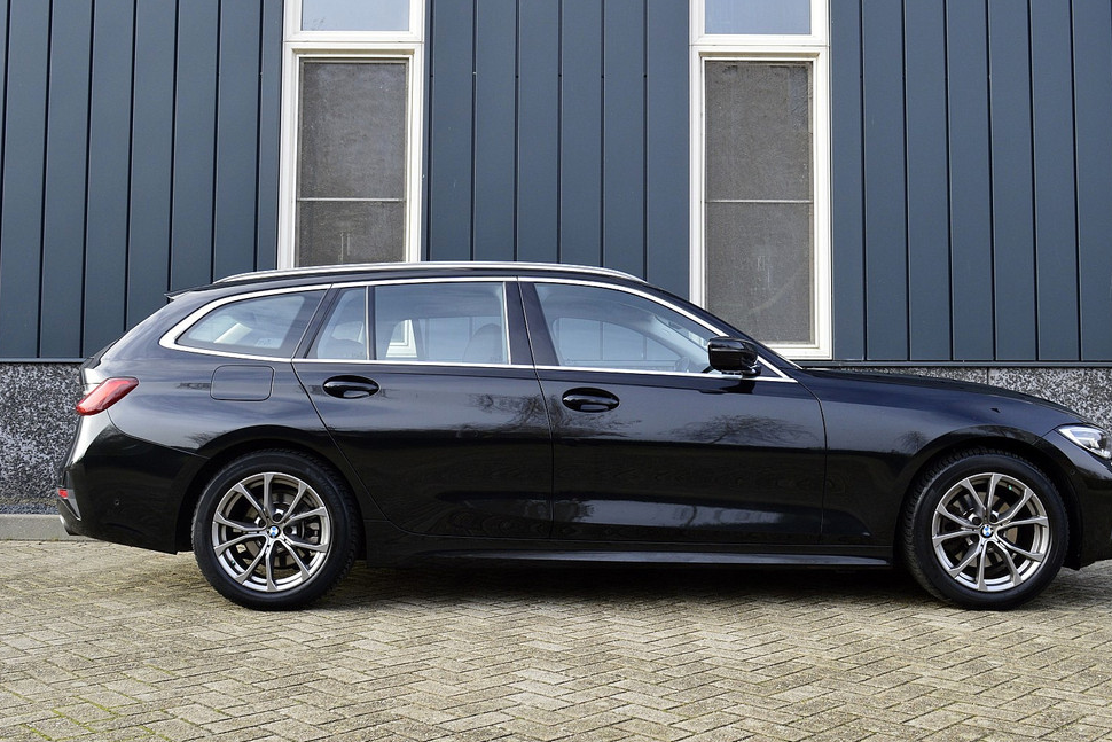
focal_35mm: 38
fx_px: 1174
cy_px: 372
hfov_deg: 50.7
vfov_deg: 35.1
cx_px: 584
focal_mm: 24
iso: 400
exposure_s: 1/125
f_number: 9
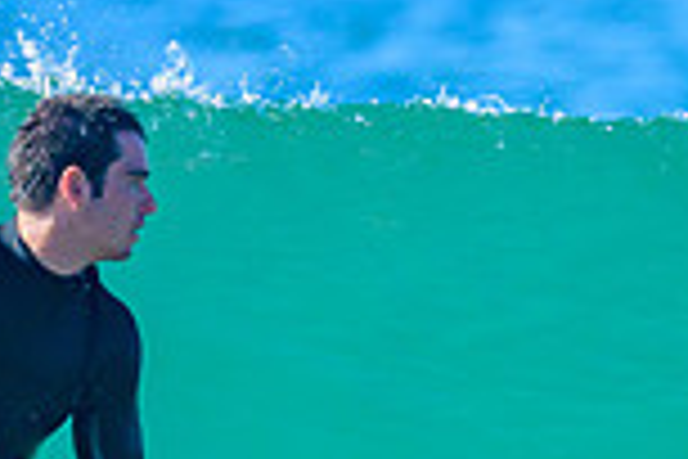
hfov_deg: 0.5
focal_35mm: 3838
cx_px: 217
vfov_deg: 0.4
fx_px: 73343
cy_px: 416
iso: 500
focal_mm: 800
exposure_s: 1/2000
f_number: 6.3
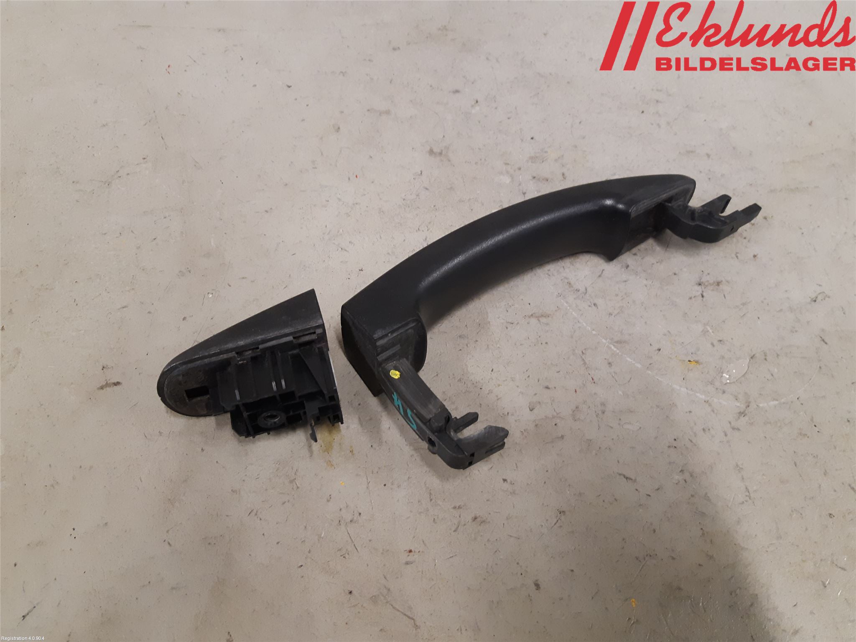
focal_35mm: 26
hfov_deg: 67.3
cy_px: 321
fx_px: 643
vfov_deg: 53.1
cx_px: 428
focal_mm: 3.93
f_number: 1.7
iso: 200
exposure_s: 1/50
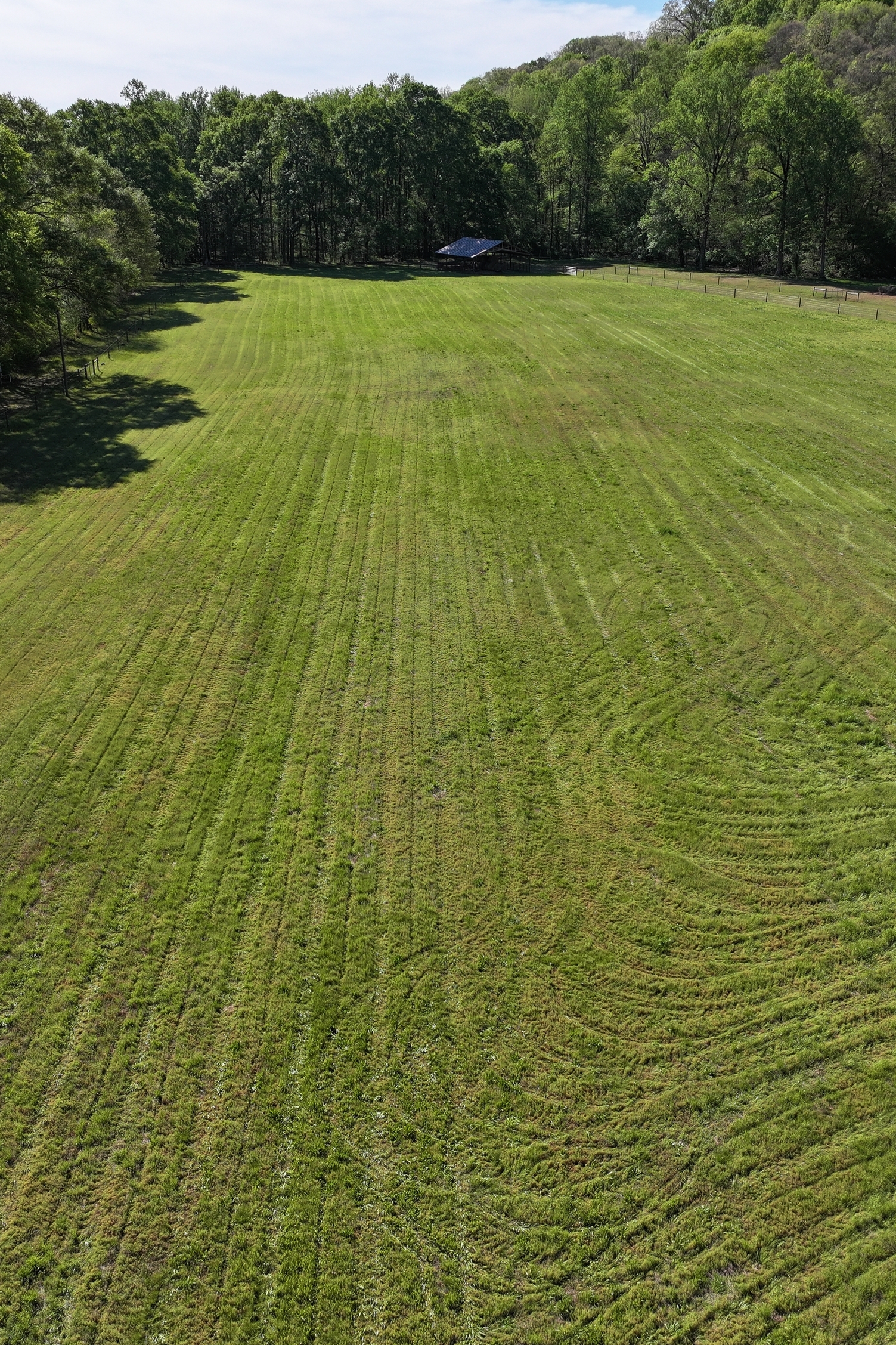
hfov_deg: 38.9
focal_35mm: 34
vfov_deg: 55.8
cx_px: 424
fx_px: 1269
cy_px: 675
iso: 150
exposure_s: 1/2500
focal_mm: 12.29
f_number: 2.8
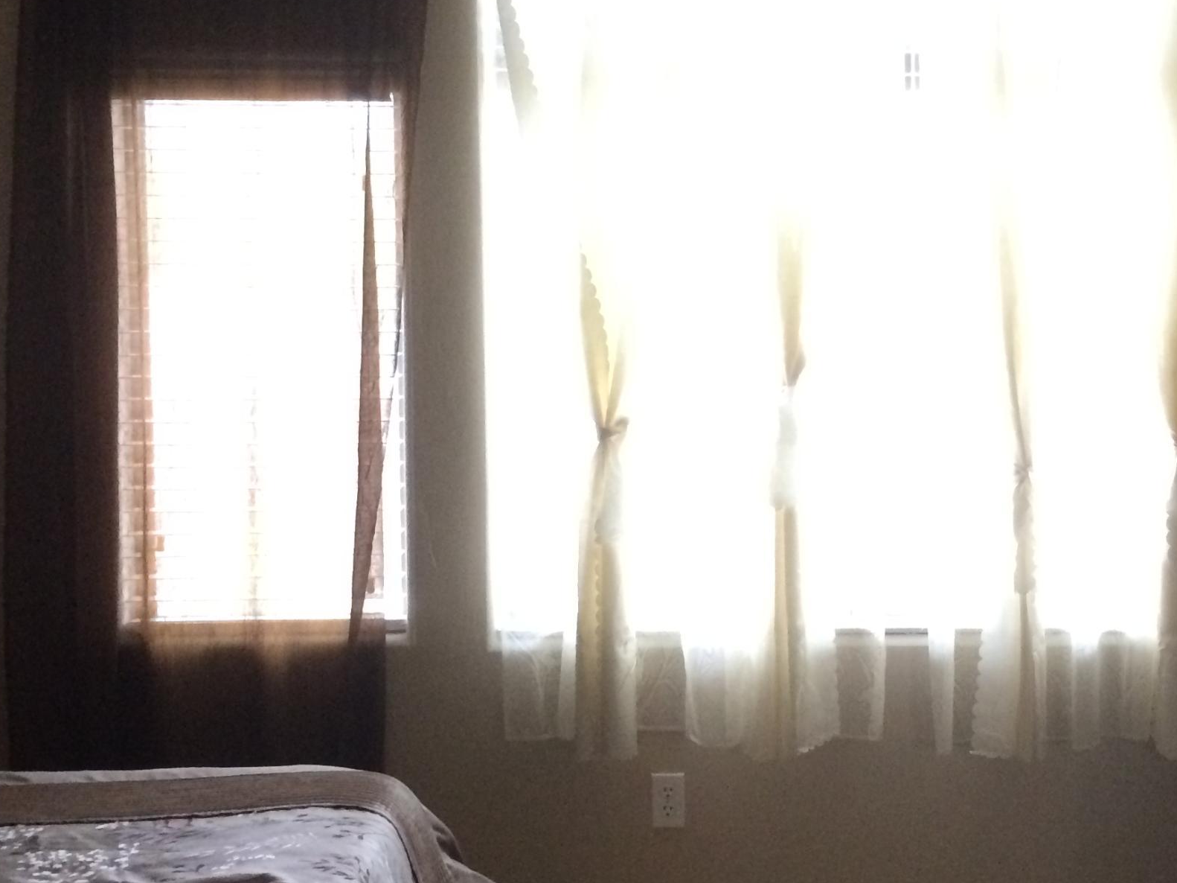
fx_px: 1870
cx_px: 832
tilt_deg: -4.0
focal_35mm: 55
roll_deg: +0.0
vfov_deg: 26.5
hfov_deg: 34.4
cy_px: 387
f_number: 2.2
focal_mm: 4.15
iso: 250
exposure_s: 1/20
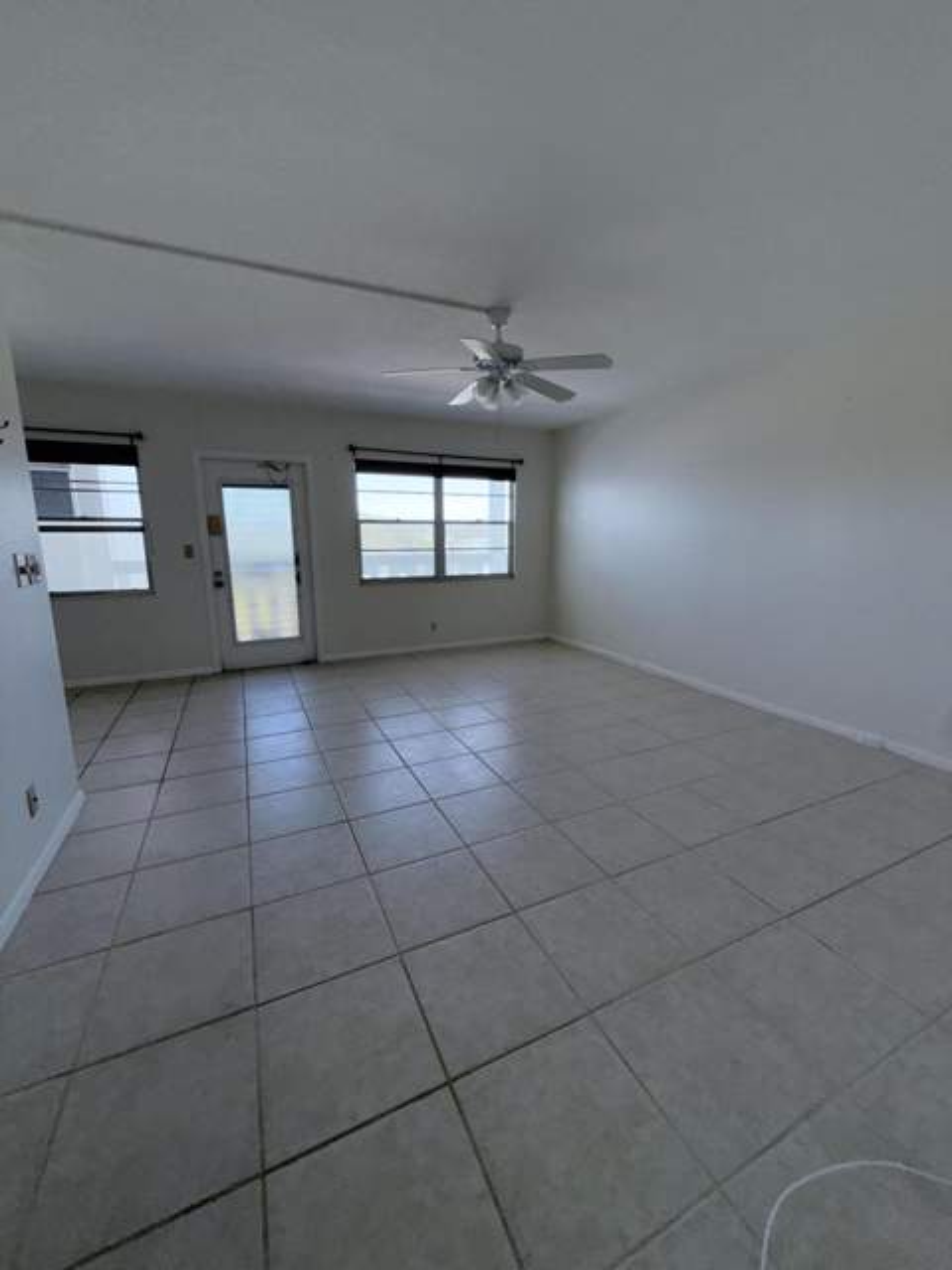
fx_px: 513
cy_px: 635
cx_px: 476
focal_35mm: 14
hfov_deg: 85.7
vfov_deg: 102.1
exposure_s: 1/147
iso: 16
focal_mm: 2.22
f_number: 2.2
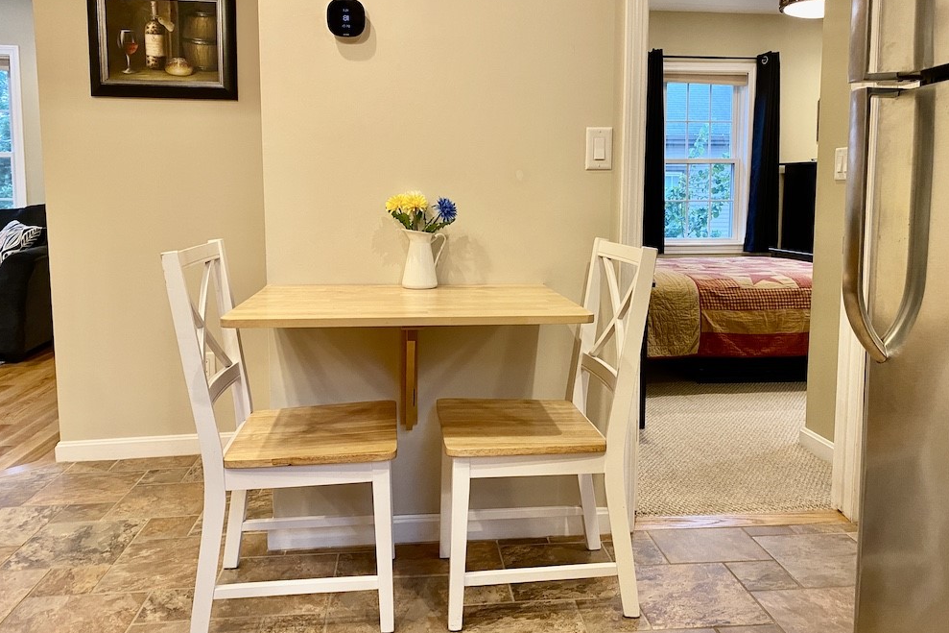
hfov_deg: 65.5
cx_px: 485
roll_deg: -0.2
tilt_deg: -5.6
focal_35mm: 28
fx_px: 738
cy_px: 279
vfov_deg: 46.3
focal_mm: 4.25
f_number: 1.8
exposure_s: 1/59
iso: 160
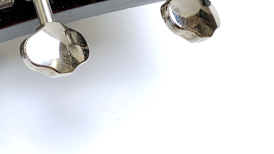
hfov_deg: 25.3
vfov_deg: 14.5
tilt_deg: -61.0
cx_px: -24
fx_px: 567
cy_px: -71
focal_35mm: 78
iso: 64
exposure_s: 1/100
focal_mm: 4.25
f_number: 1.8
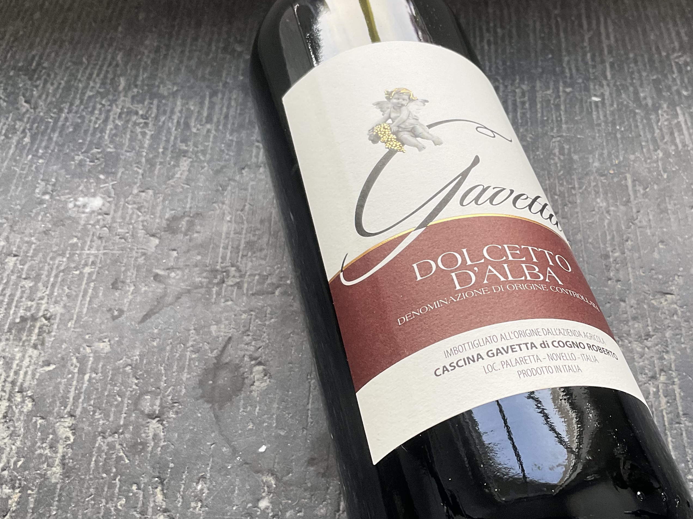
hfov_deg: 40.4
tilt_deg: -53.1
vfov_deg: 31.5
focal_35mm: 46
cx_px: 493
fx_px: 921
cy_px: 239
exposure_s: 1/100
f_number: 1.8
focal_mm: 3
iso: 50
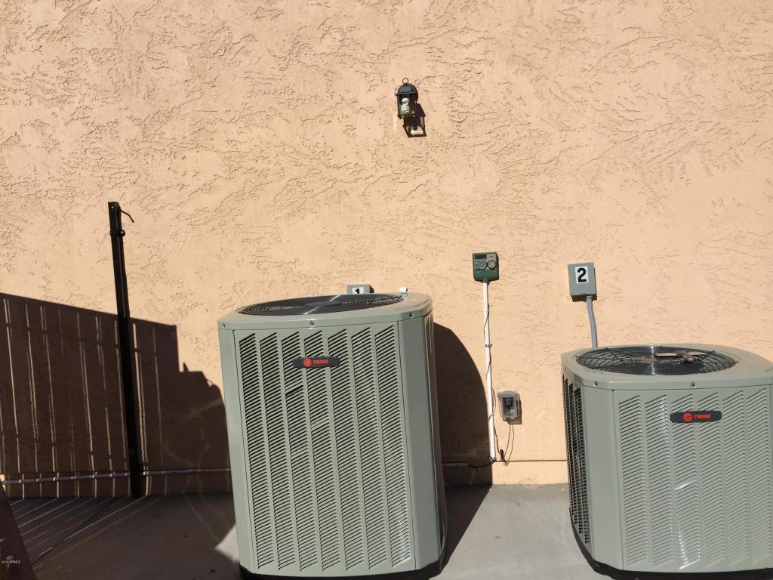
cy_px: 290
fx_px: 648
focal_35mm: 29
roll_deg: +2.3
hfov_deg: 61.7
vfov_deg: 48.2
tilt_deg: -2.4
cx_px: 386
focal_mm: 4.15
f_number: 2.2
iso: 32
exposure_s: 1/4950
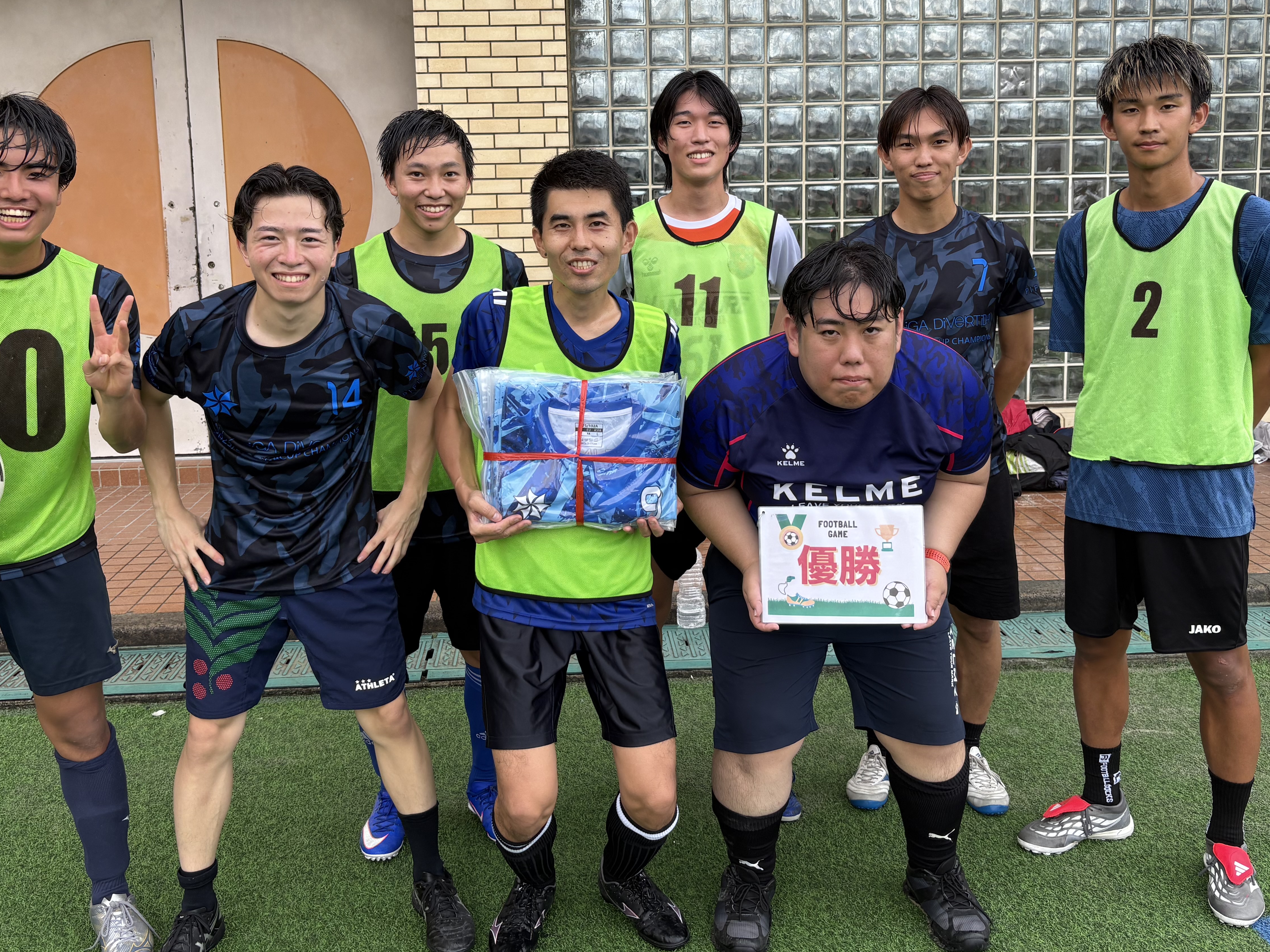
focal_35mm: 33
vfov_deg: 42.7
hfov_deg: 55.3
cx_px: 614
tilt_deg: -7.3
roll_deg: +2.2
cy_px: 367
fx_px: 1211
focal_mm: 5.96
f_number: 1.6
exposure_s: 1/122
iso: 64
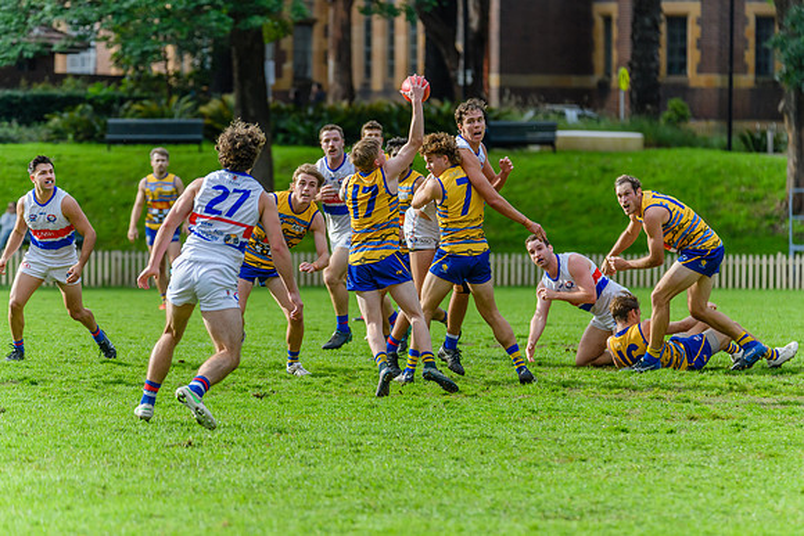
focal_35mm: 313
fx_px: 6987
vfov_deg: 4.4
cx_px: 412
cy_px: 268
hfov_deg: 6.6
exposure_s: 1/1600
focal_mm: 300
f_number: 5.6
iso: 1100
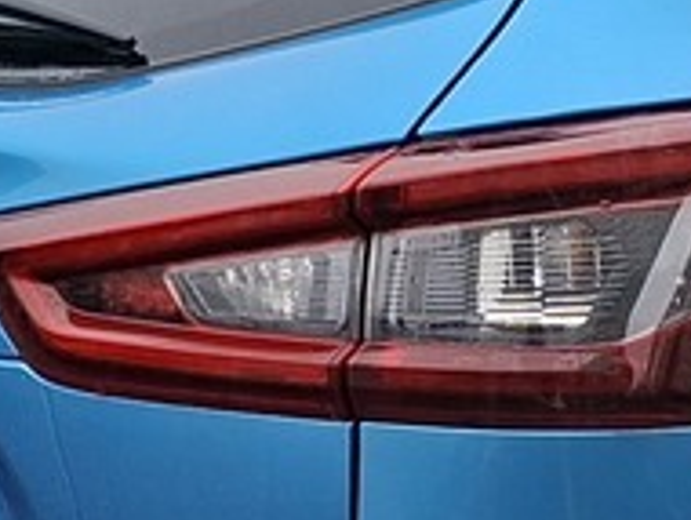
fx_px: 3478
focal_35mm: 174
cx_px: 920
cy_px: 345
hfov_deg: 11.1
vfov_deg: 8.5
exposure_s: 1/100
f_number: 1.8
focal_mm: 5.54
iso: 64
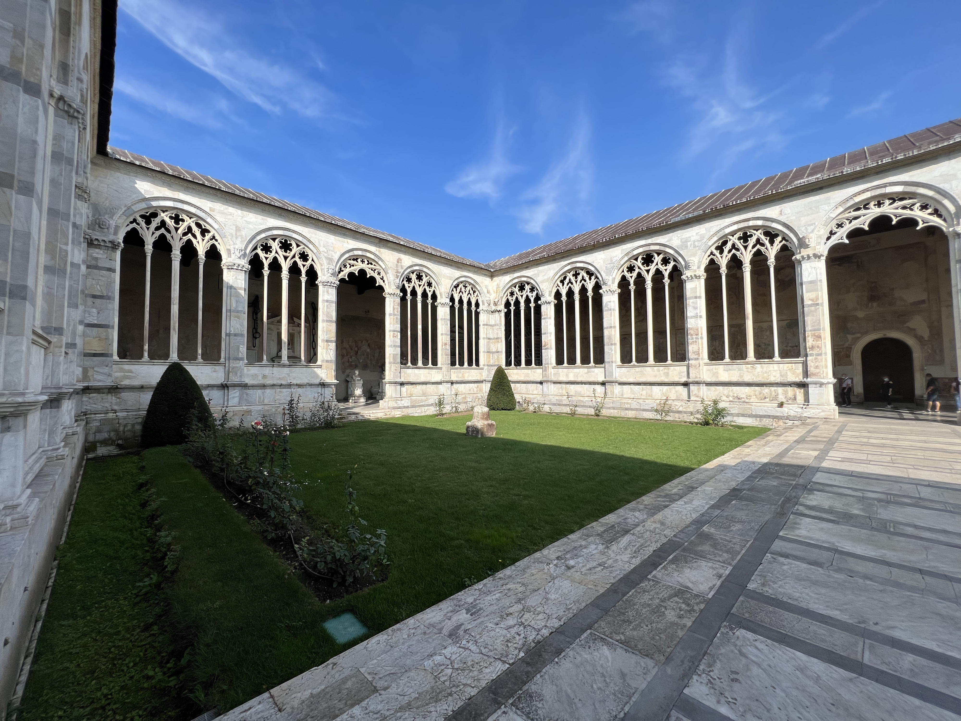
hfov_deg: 106.2
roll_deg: +0.7
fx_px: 361
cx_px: 480
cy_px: 360
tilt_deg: +2.3
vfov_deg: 89.9
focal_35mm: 13
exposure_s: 1/1754
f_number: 1.8
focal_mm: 1.57
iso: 32
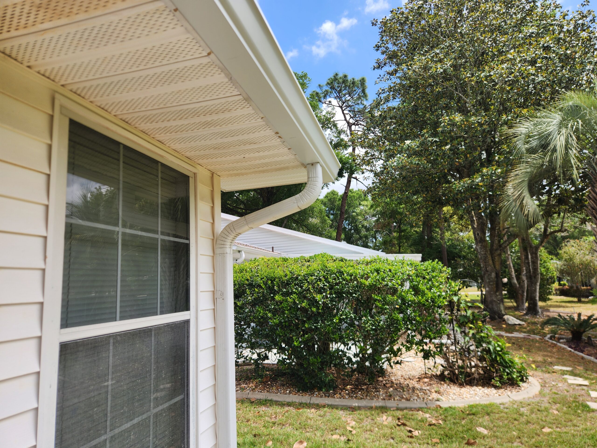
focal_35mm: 23
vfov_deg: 58.9
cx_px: 298
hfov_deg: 73.9
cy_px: 224
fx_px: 397
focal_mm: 5.4
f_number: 1.8
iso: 20
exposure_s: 1/944
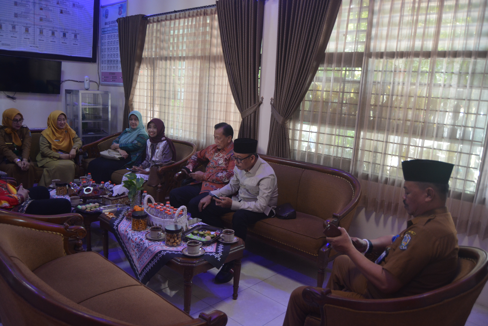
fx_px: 366
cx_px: 244
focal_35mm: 27
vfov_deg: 48.0
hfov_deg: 67.4
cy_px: 163
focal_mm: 18
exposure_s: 1/40
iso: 800
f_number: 3.5
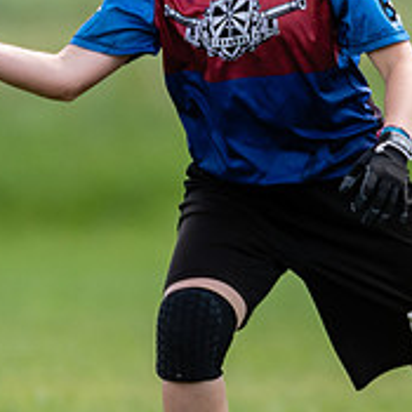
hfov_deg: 0.9
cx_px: 367
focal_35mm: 1976
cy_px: 82
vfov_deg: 0.9
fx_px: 26608
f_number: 4
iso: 320
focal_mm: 400
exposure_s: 1/1250
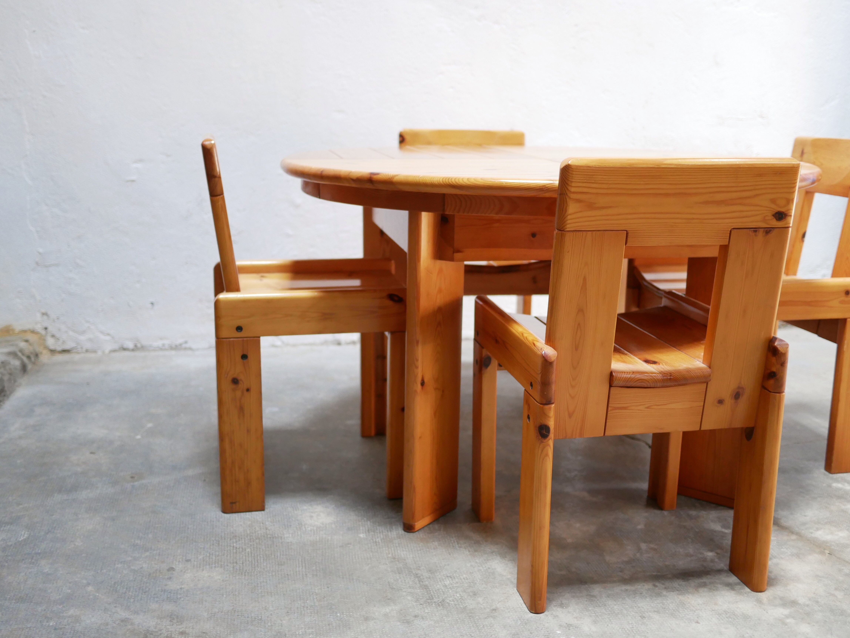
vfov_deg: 36.0
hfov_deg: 46.8
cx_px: 425
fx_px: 983
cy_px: 319
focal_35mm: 40
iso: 1000
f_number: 1.7
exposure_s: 1/60
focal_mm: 20
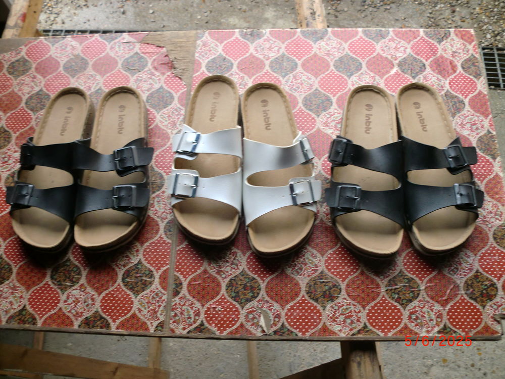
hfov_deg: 52.6
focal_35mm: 35
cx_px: 252
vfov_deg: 40.7
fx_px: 511
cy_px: 190
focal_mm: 6.3
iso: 125
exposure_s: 1/60
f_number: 3.1
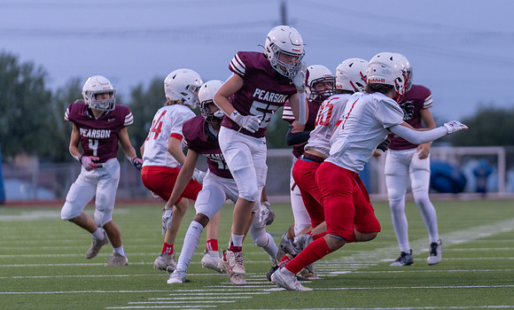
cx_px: 369
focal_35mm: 328
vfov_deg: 3.9
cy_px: 171
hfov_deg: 6.5
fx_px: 4548
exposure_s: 1/1250
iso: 2000
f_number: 2.8
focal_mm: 200
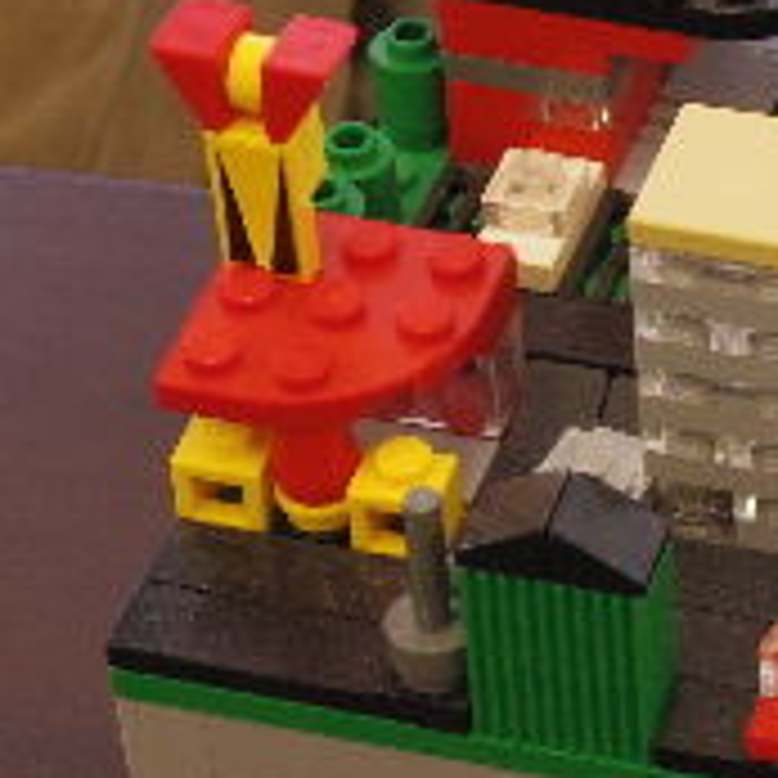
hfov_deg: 11.1
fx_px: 3890
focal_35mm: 153
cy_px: 301
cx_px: 1097
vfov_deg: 11.4
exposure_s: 1/80
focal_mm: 9.1
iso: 640
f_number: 4.5
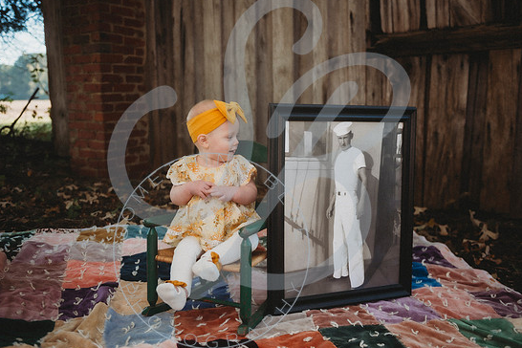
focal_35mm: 35
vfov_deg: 37.9
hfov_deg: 54.4
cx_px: 255
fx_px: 507
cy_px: 171
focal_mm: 32
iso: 100
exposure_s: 1/320
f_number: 2.8
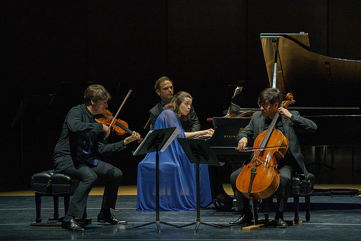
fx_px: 2949
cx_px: 180
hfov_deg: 7.0
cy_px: 120
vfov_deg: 4.7
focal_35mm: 294
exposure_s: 1/250
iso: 4000
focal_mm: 294
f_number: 9
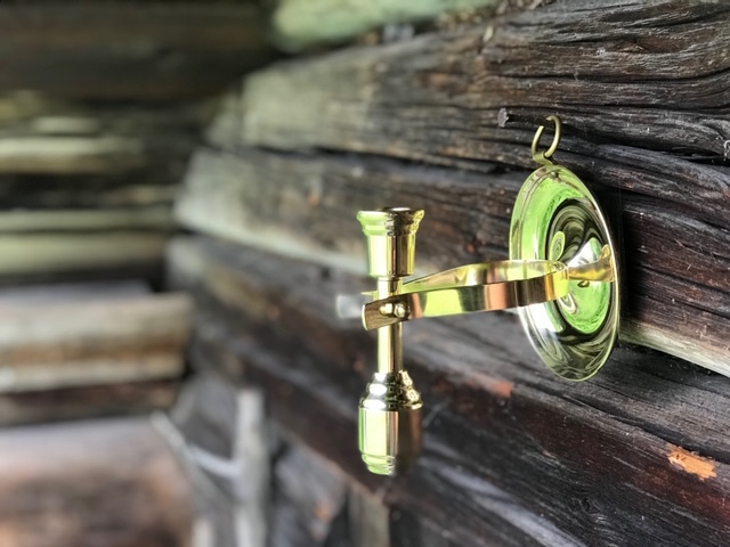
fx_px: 1202
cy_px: 274
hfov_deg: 33.8
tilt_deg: -7.4
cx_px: 365
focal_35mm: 57
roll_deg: +0.9
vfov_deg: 25.7
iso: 200
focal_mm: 6.6
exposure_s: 1/50
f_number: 2.8
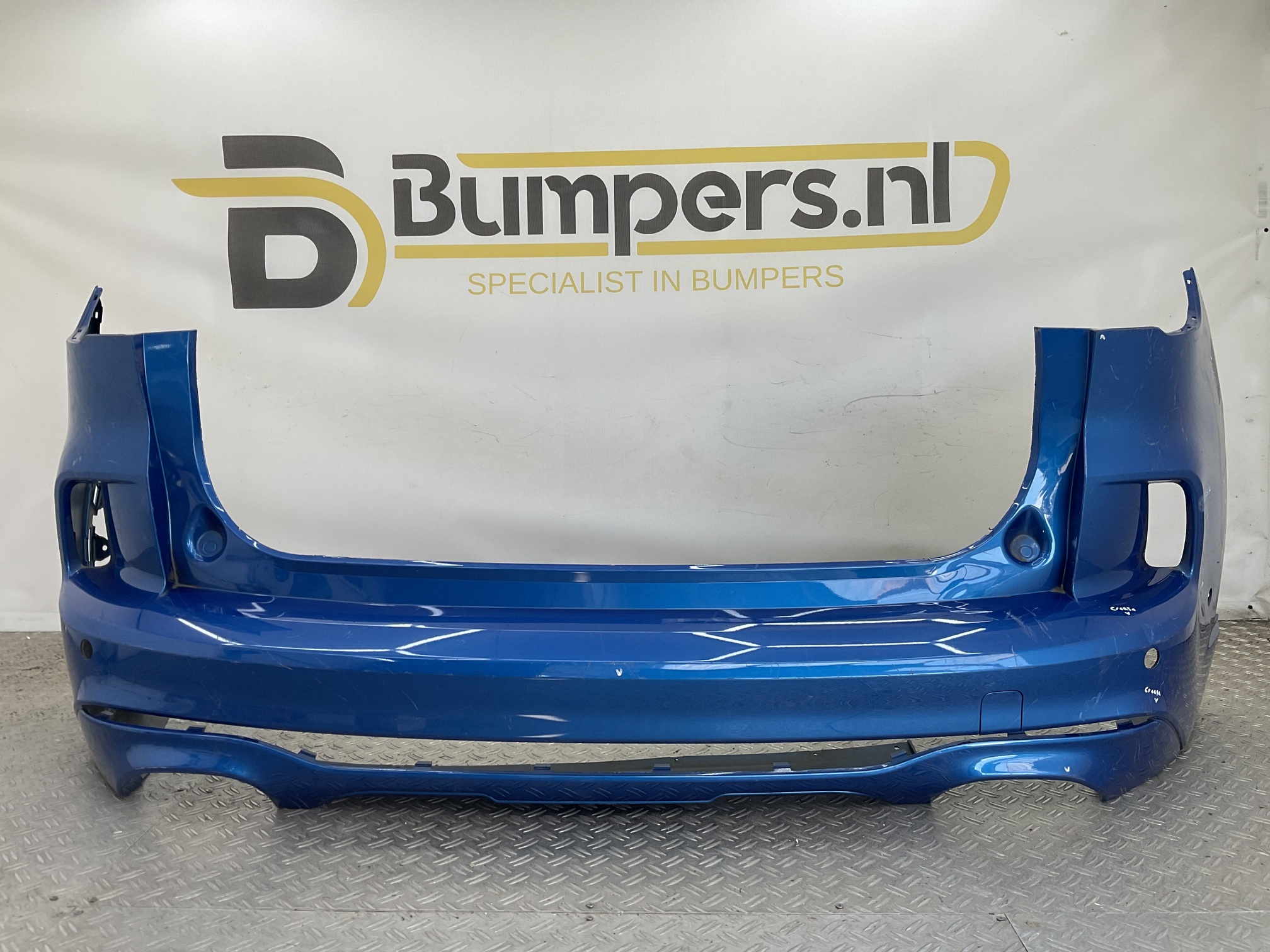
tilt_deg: -7.4
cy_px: 476
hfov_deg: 61.7
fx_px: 1064
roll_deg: -0.7
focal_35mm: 29
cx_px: 635
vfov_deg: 48.2
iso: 16
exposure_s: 1/162
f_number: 1.8
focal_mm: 3
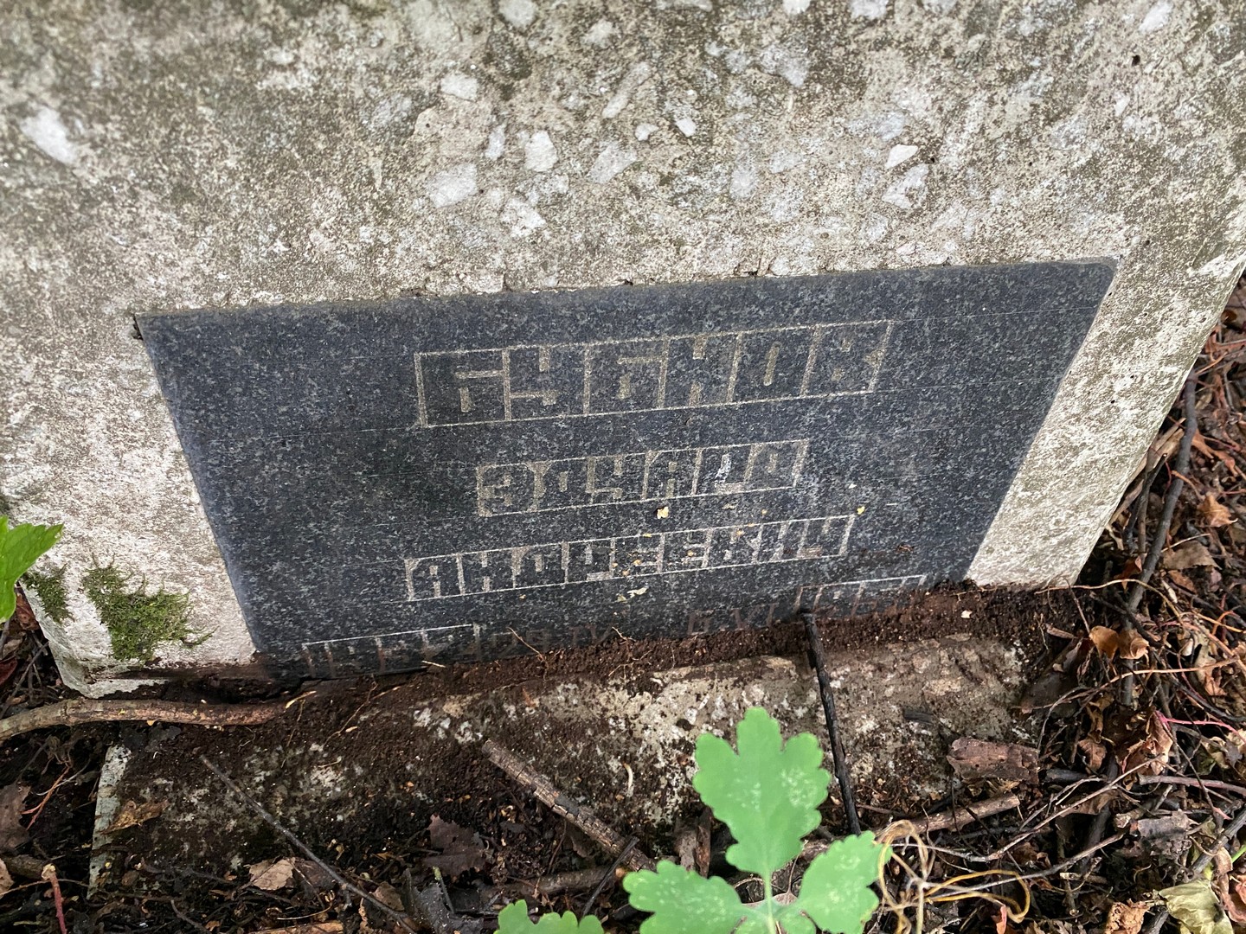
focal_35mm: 26
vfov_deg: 53.1
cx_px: 623
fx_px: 936
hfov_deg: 67.3
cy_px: 467
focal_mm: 4.25
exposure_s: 1/60
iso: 320
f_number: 1.8
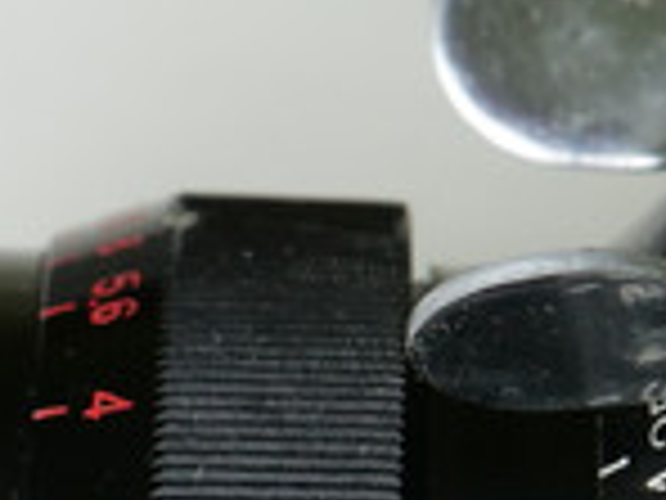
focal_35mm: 450
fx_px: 8658
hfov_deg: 4.4
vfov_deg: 3.3
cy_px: 757
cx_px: 414
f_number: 6.3
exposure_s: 1/50
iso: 800
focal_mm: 52
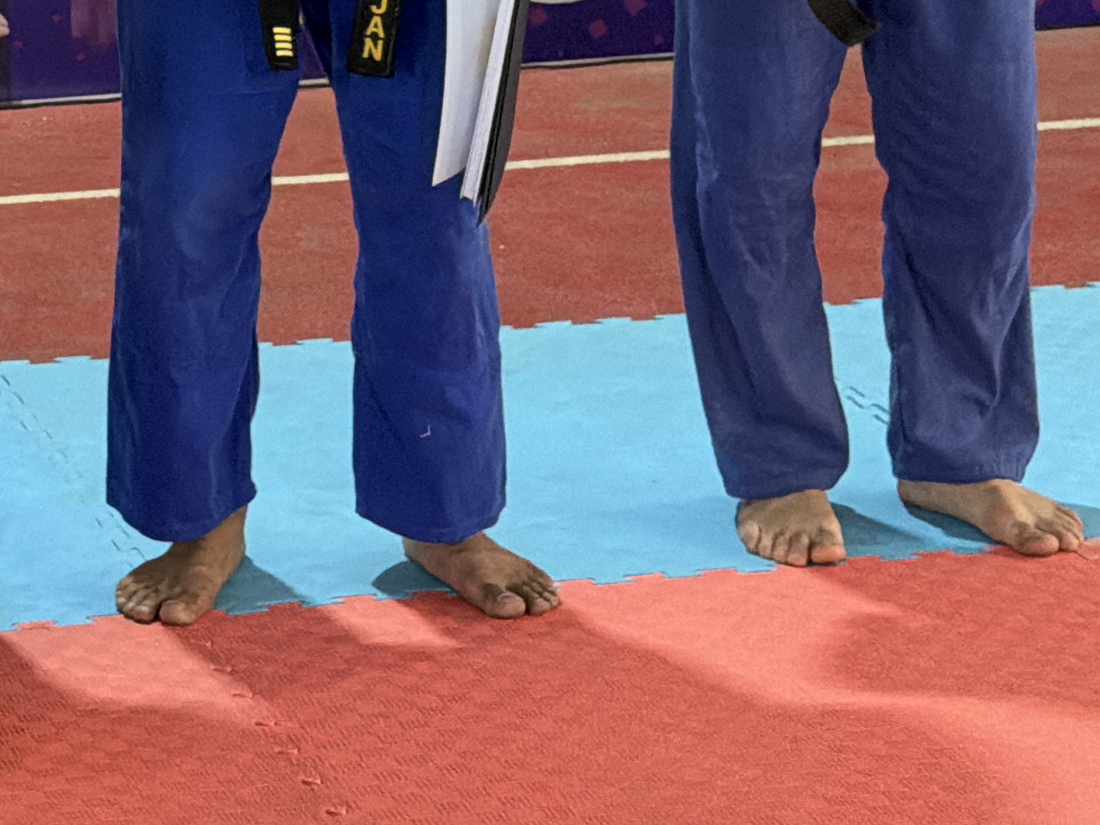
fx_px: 4354
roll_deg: +3.0
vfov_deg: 10.6
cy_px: -153
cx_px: -186
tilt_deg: -10.0
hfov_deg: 14.0
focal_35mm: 137
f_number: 1.78
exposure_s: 1/100
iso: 500
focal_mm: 6.76
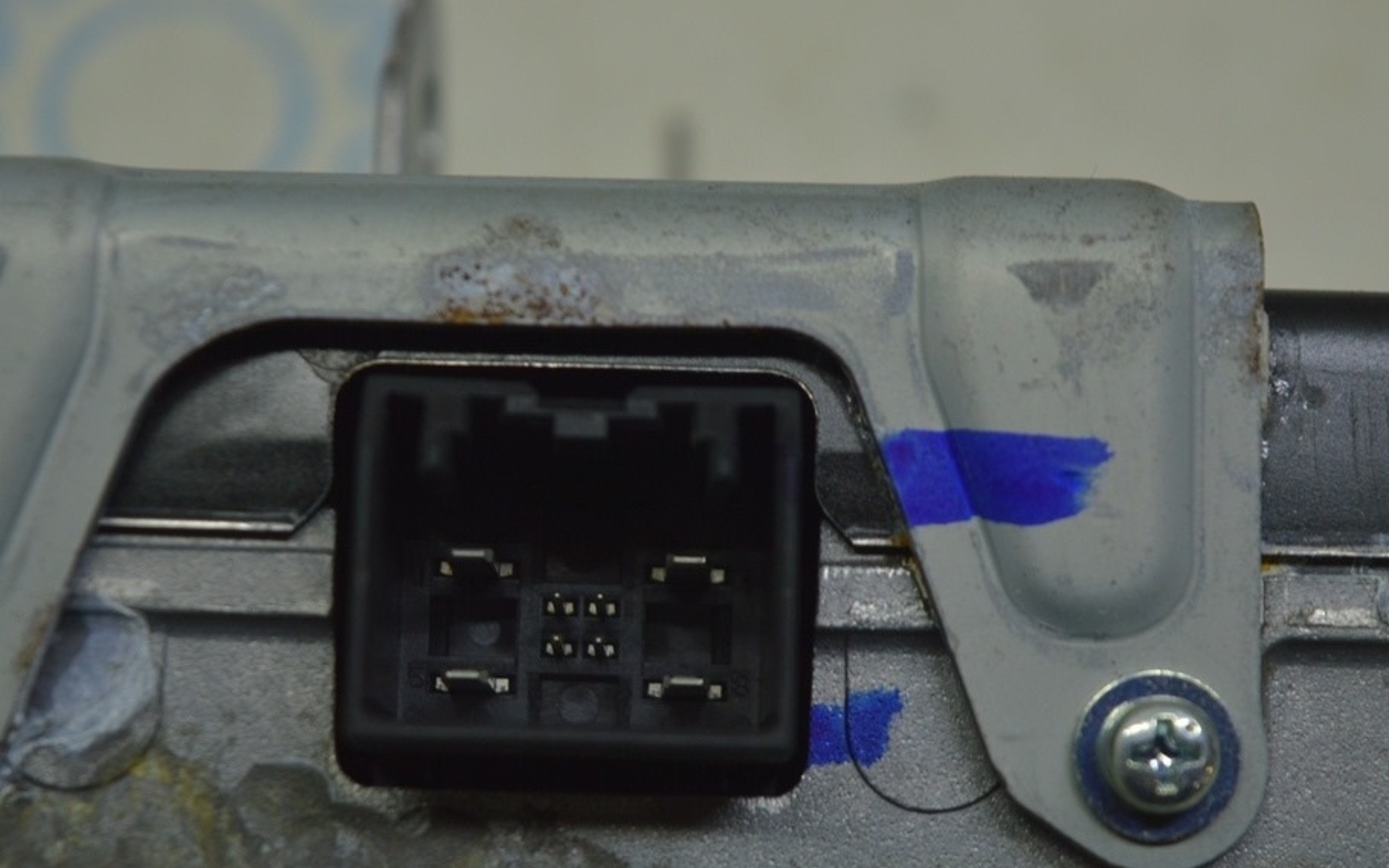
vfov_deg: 13.8
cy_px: 509
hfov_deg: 21.9
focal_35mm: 95
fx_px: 3580
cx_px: 635
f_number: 5.6
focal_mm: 55
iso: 400
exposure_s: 1/80
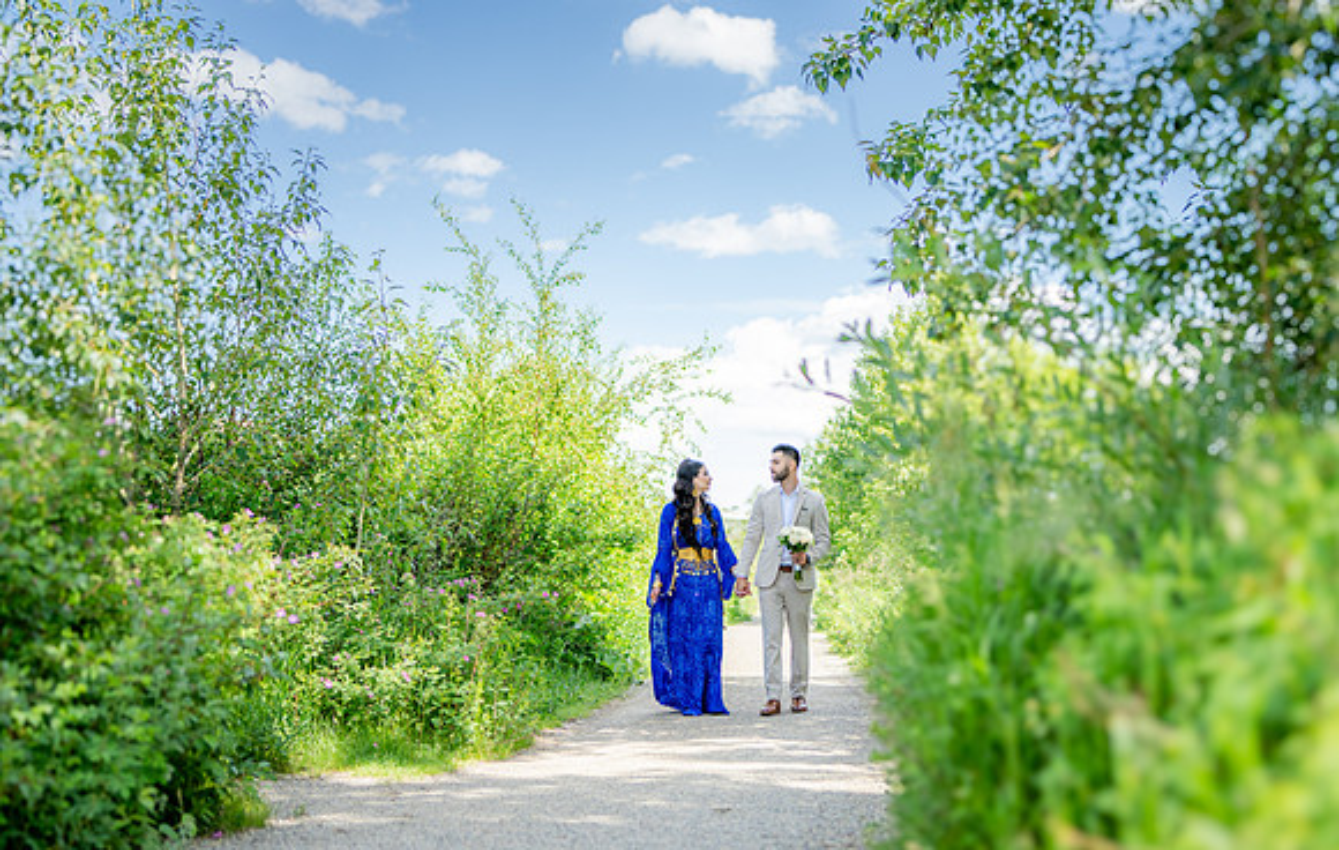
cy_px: 520
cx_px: 779
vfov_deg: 31.2
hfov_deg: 47.5
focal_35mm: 41
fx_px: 1515
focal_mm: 35
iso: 125
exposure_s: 1/3200
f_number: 1.2
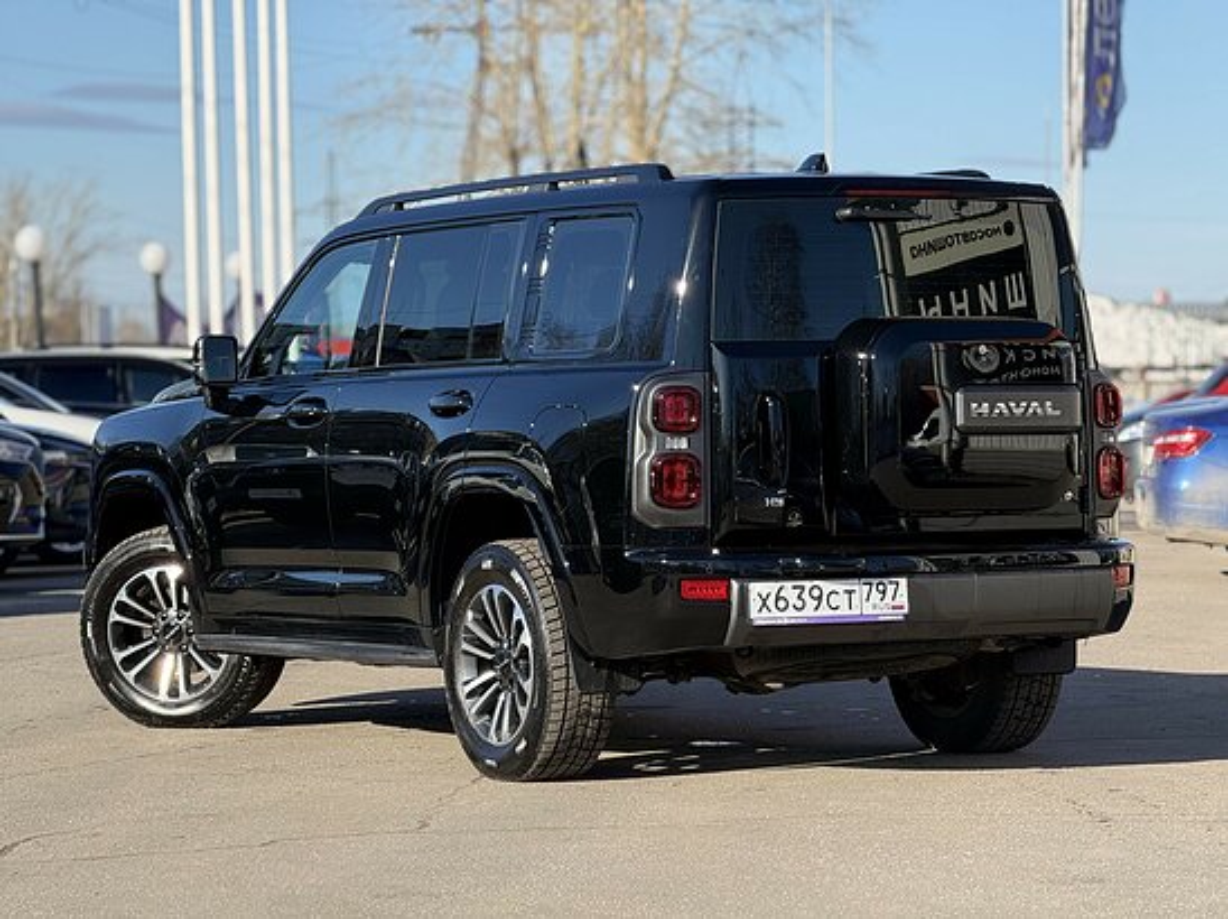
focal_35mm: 120
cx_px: 614
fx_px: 4253
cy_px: 460
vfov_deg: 12.3
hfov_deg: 16.4
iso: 50
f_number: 2.8
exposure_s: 1/830
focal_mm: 15.66
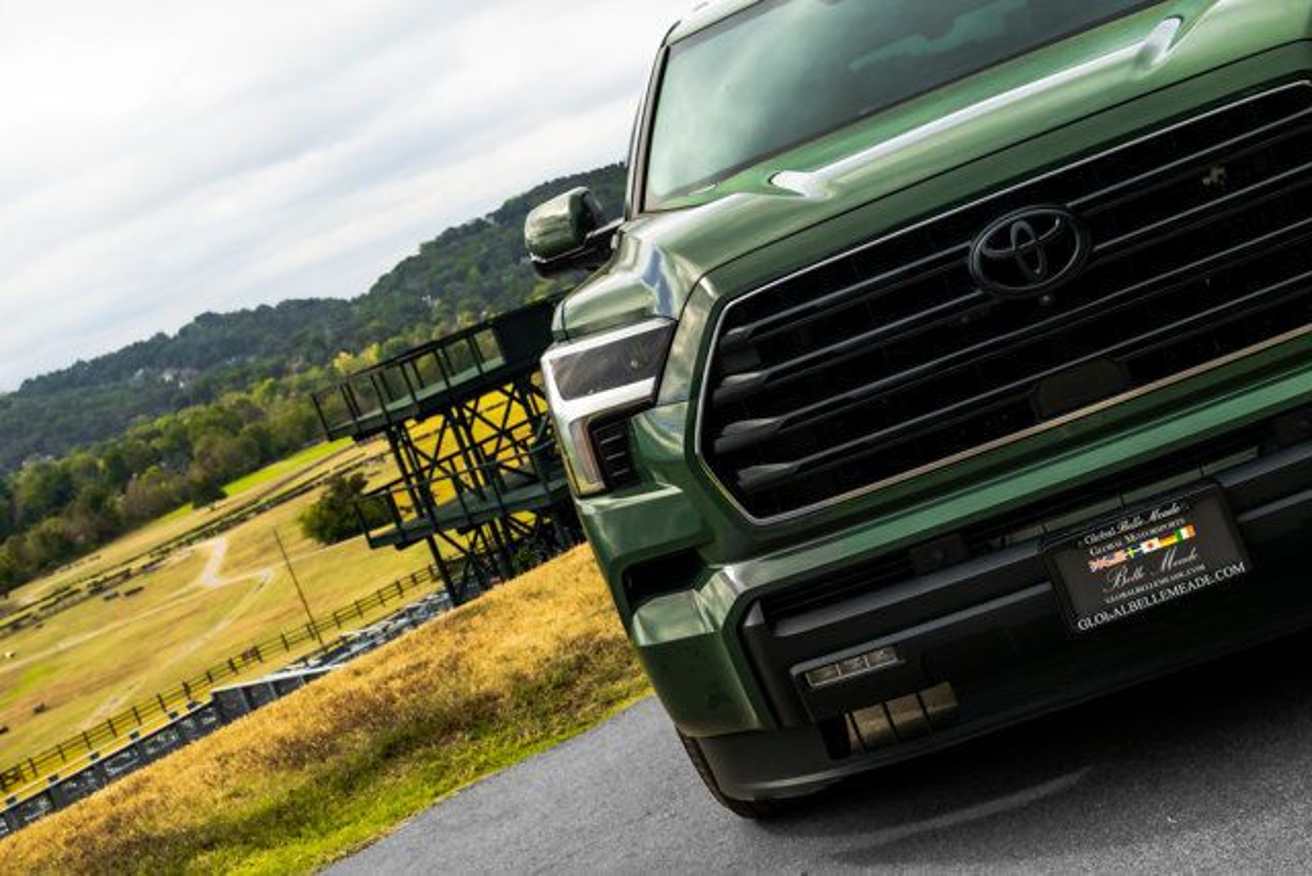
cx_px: 656
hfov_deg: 35.6
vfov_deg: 24.2
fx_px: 2041
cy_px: 438
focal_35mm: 56
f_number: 11
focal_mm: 56
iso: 640
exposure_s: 1/1000
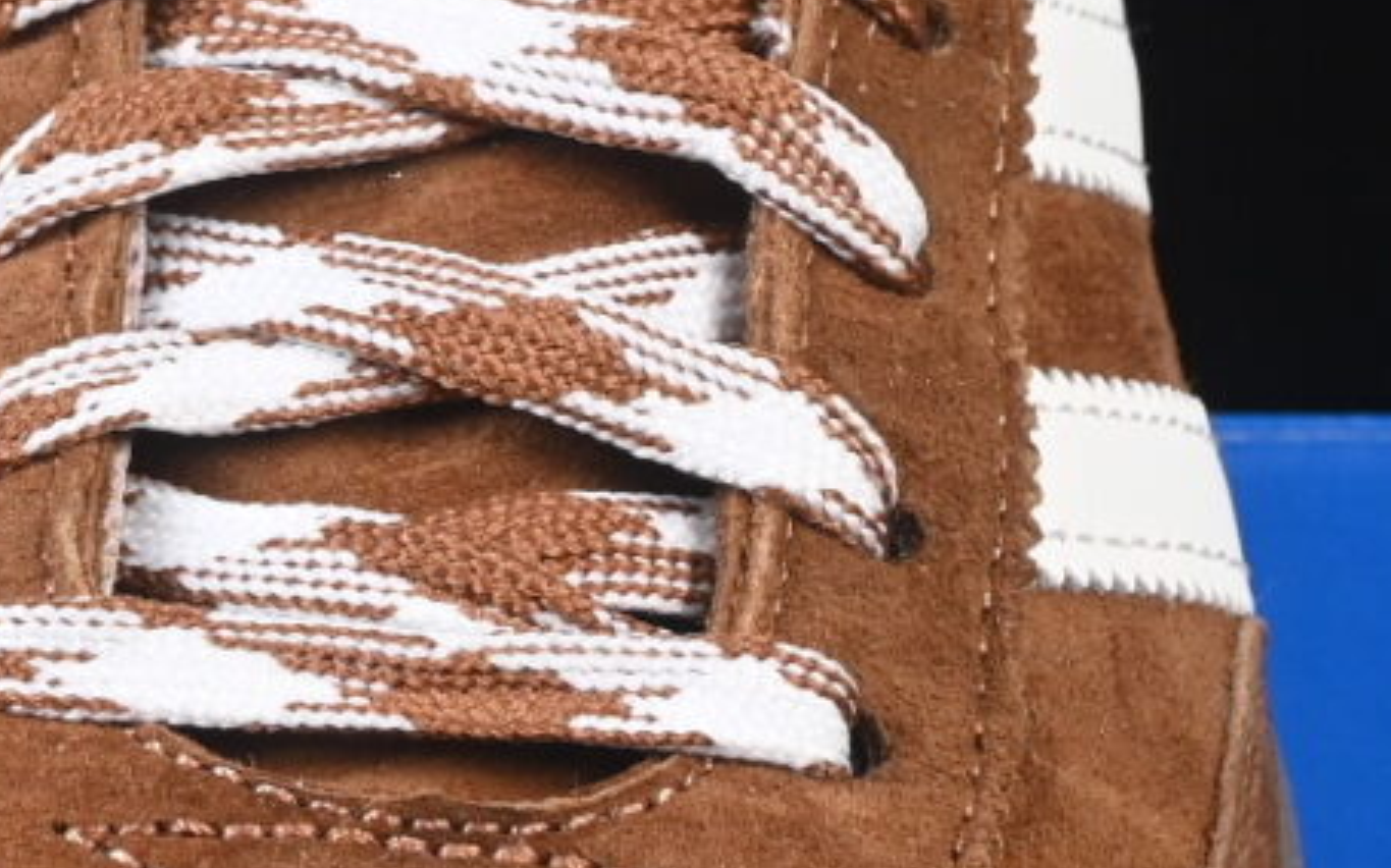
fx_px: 16295
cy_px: 506
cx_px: -434
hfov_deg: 4.9
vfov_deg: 3.1
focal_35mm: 430
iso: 160
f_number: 7.1
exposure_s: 1/80
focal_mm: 50
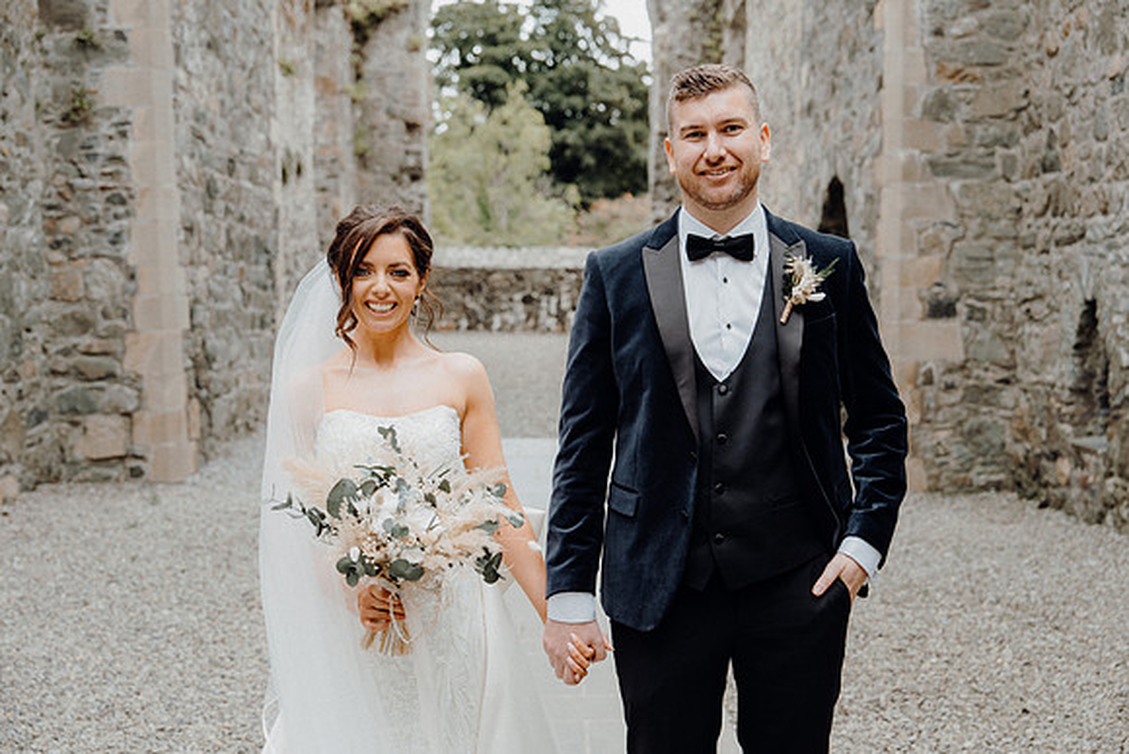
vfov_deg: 30.5
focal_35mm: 44
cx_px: 564
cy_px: 377
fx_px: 1380
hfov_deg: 44.5
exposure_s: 1/160
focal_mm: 44
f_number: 3.5
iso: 125
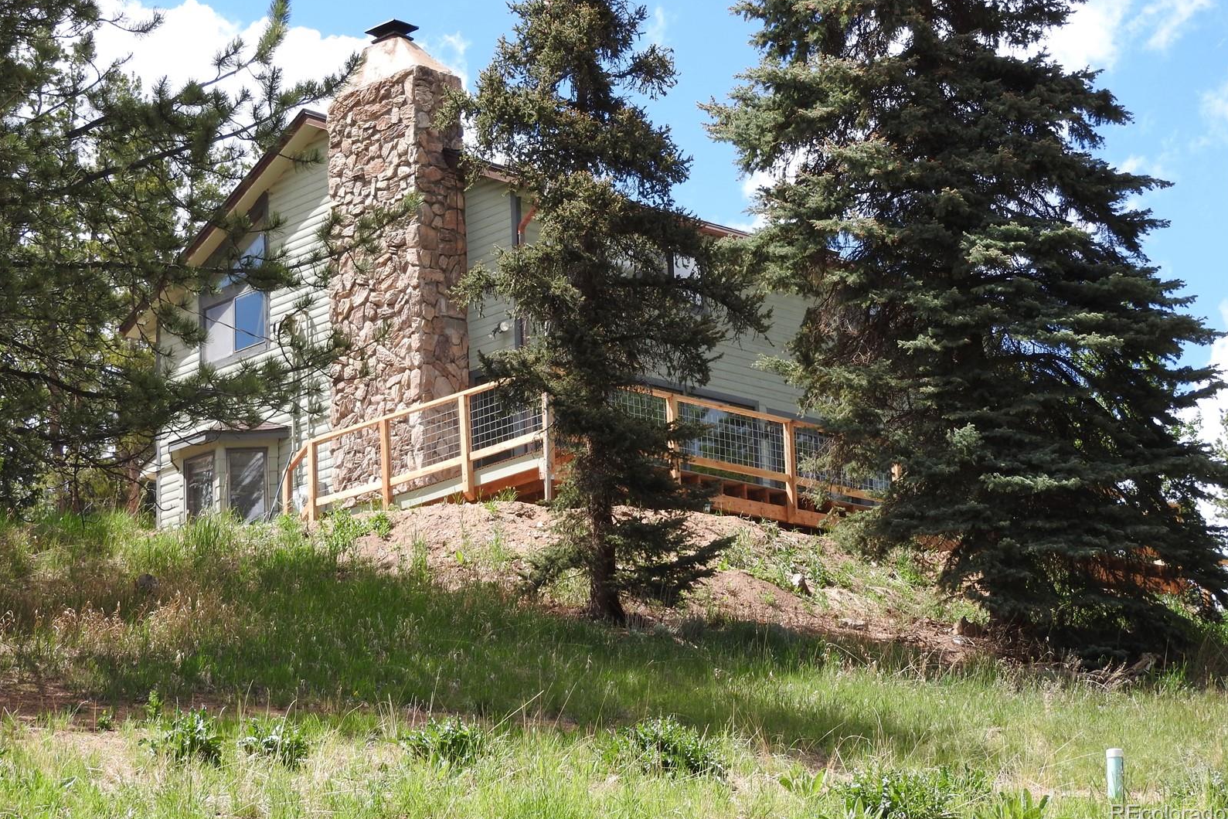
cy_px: 365
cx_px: 617
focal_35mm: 89
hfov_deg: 22.9
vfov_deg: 15.4
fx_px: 3036
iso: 100
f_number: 4.5
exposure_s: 1/320
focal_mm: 15.2
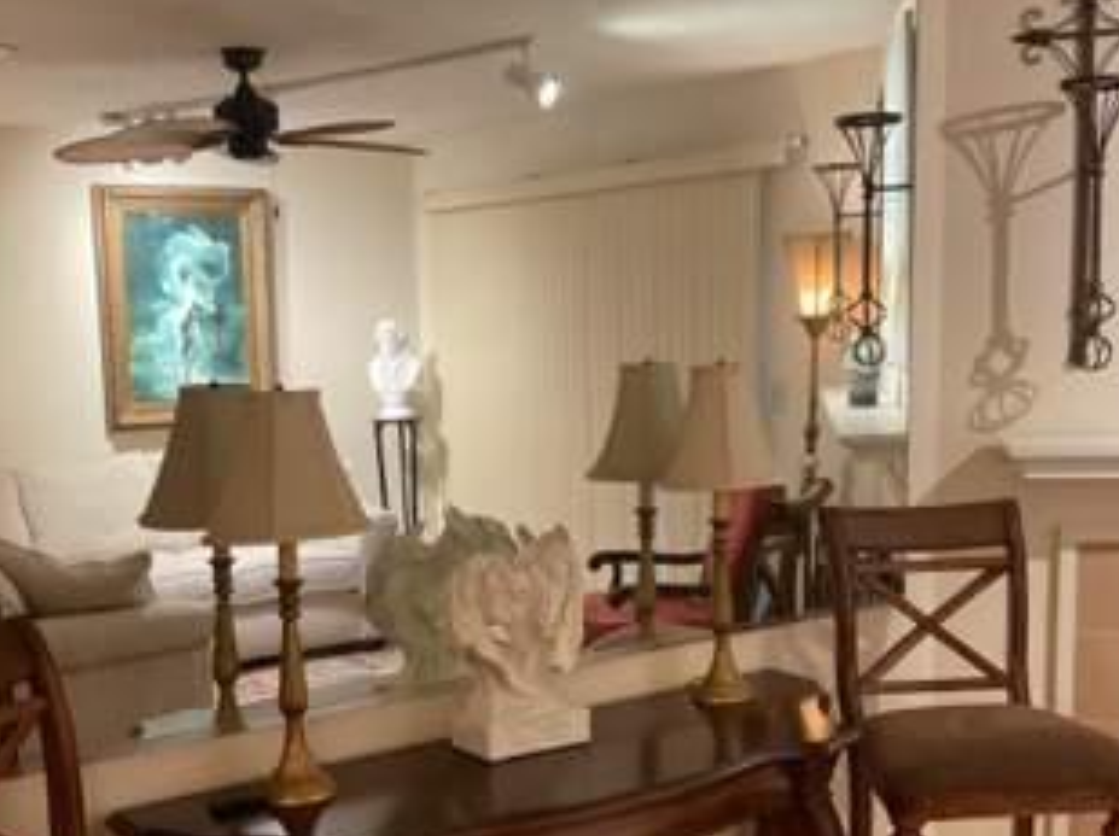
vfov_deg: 31.9
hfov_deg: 42.0
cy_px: 548
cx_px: 482
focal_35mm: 45
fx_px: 1453
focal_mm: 3
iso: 160
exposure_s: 1/60
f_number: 1.8
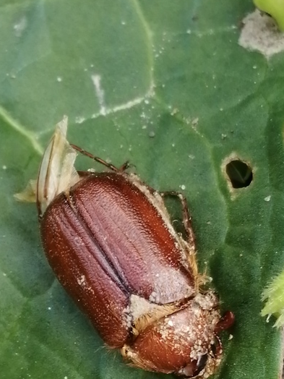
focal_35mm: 127
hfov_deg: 11.7
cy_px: 222
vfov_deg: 15.5
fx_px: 1389
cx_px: 129
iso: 50
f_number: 1.8
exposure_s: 1/123
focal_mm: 3.46
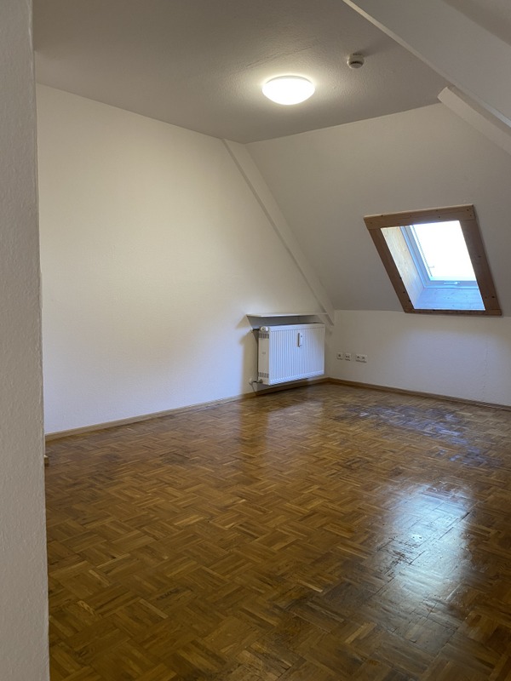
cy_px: 340
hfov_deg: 53.1
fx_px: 512
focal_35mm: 26
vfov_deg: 67.3
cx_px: 256
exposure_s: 1/50
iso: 100
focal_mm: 4.25
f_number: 1.8
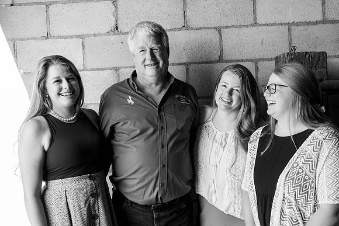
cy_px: 113
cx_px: 170
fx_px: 330
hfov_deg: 54.4
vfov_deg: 37.9
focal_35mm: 35
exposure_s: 1/250
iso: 320
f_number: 2.8
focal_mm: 35
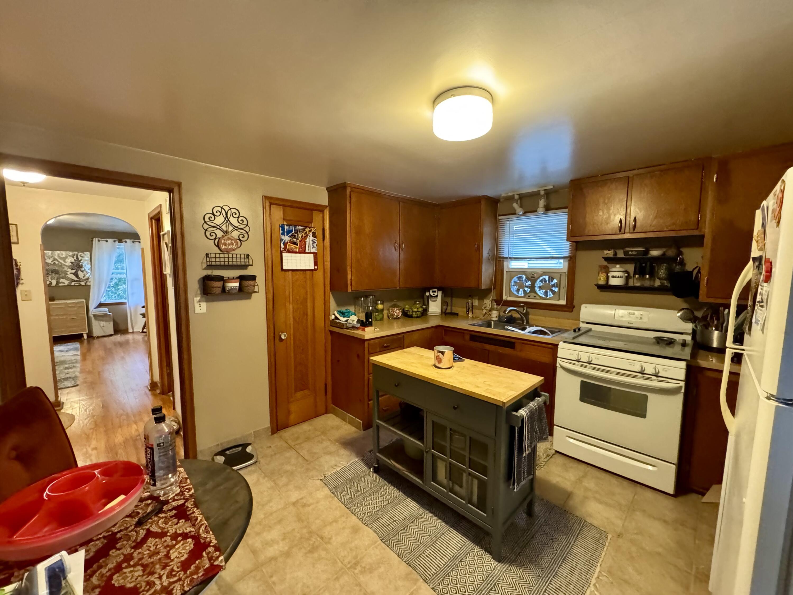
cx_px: 396
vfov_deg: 85.7
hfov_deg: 102.1
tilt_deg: -6.2
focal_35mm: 14
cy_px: 298
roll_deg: -0.5
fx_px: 321
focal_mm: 2.22
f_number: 2.2
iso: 1250
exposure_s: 1/60
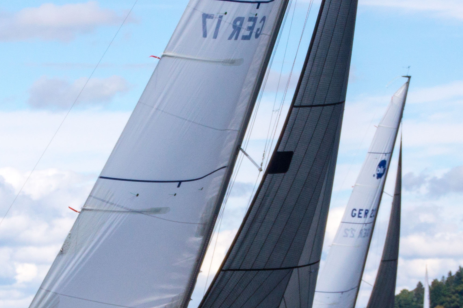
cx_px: 131
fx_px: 3196
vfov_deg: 5.5
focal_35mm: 249
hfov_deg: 8.3
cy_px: 162
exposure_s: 1/2000
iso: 160
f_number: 5
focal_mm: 55
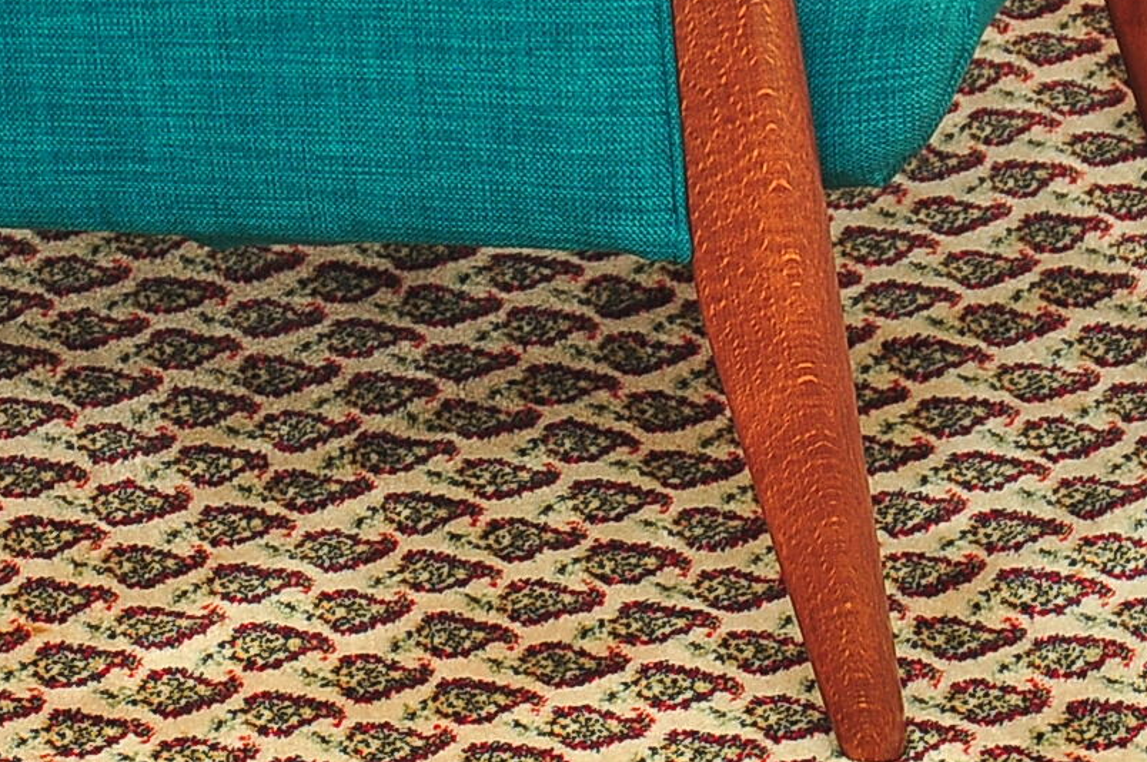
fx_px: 7383
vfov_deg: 5.9
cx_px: 60
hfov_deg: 8.8
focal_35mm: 232
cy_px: -44
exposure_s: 1/125
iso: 400
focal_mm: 58
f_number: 5
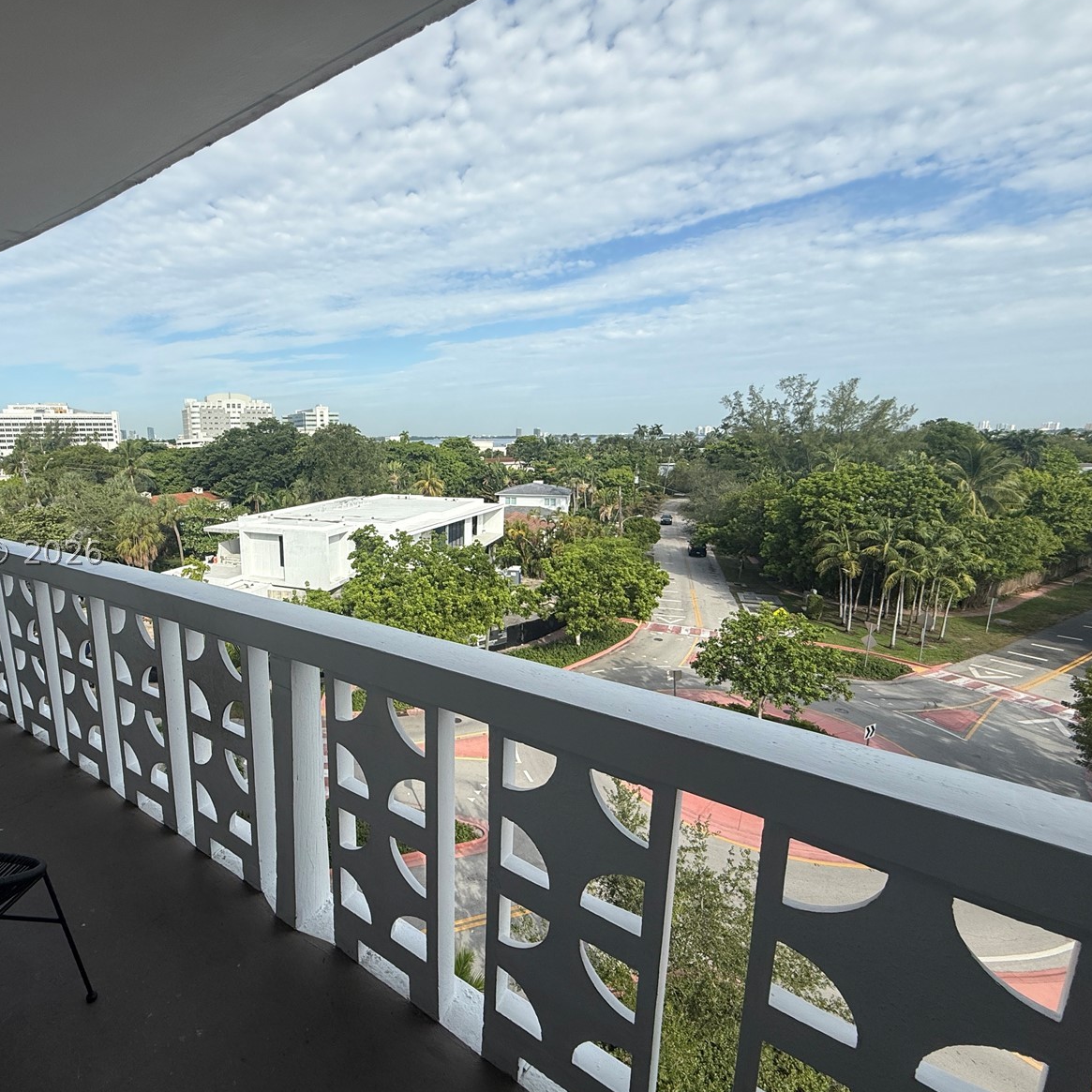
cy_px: 552
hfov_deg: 81.9
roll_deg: +0.5
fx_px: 607
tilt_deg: -10.6
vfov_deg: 84.0
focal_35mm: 17
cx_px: 390
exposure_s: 1/1698
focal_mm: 2.22
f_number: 2.2
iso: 50
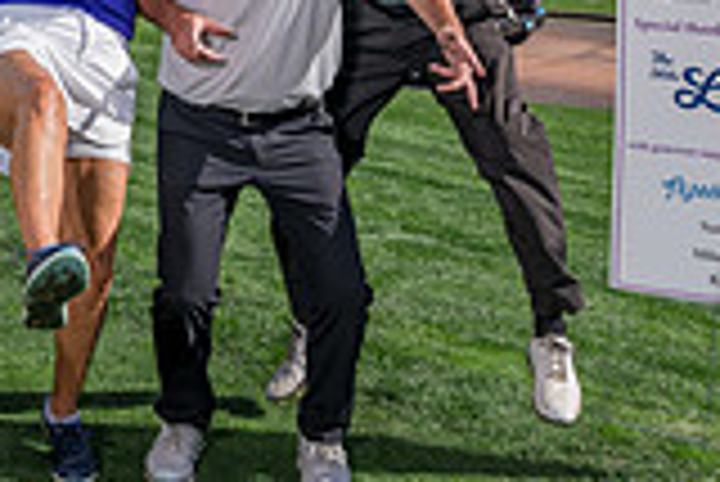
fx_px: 1742
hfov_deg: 22.5
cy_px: -16
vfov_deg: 15.4
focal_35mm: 87
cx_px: 0
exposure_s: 1/2000
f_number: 4.5
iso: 250
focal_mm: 24
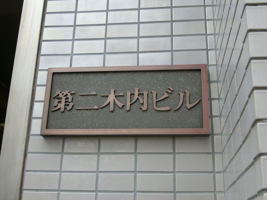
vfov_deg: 30.3
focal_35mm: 48
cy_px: 100
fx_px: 370
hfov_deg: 39.7
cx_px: 134
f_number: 4.2
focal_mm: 10.2
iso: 400
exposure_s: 1/100
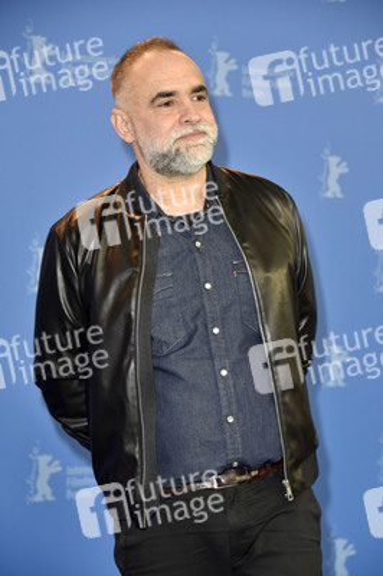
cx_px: 192
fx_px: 1790
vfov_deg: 18.3
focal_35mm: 112
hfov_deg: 12.2
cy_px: 288
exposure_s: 1/125
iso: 640
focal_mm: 112
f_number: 5.6
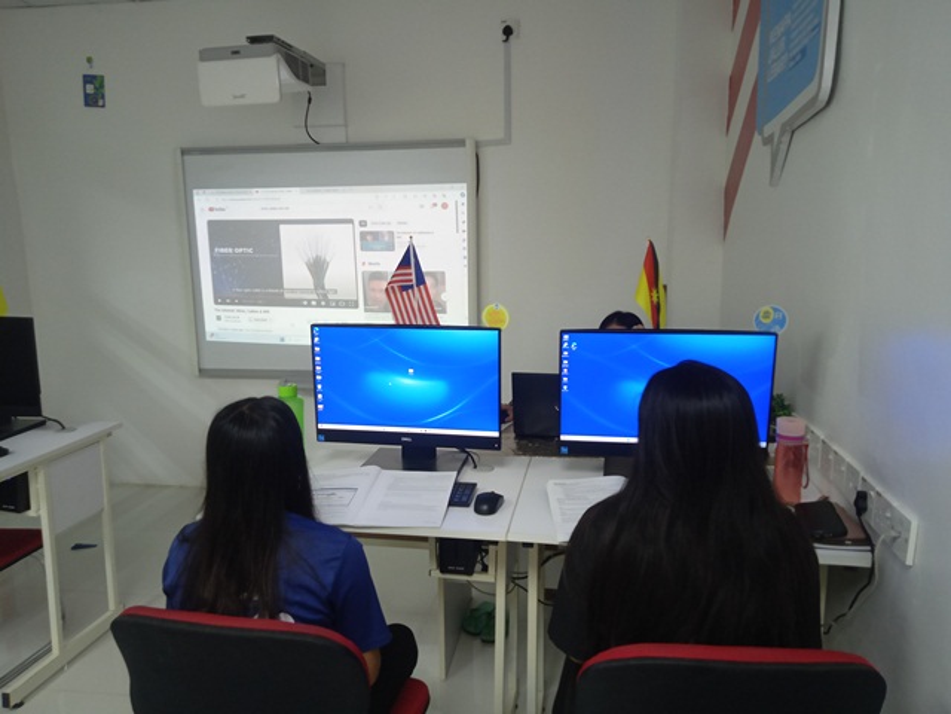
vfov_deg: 53.1
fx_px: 714
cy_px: 357
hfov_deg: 67.3
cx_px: 476
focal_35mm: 26
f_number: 2.2
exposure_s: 1/33.3
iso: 462
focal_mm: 3.46
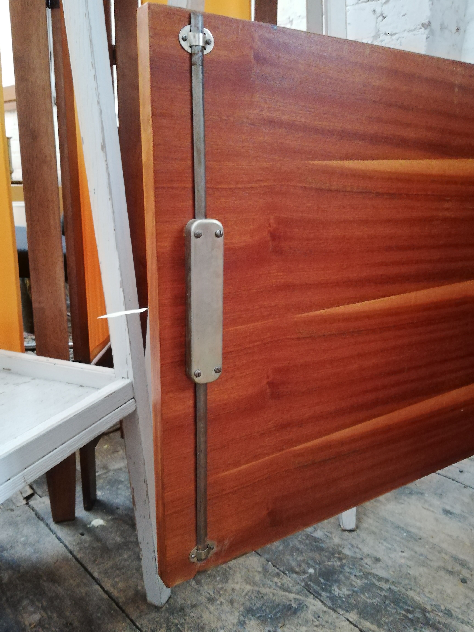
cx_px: 237
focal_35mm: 28
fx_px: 511
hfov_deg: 49.7
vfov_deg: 63.4
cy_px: 316
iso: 640
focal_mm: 3.81
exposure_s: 1/16.7
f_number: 2.2
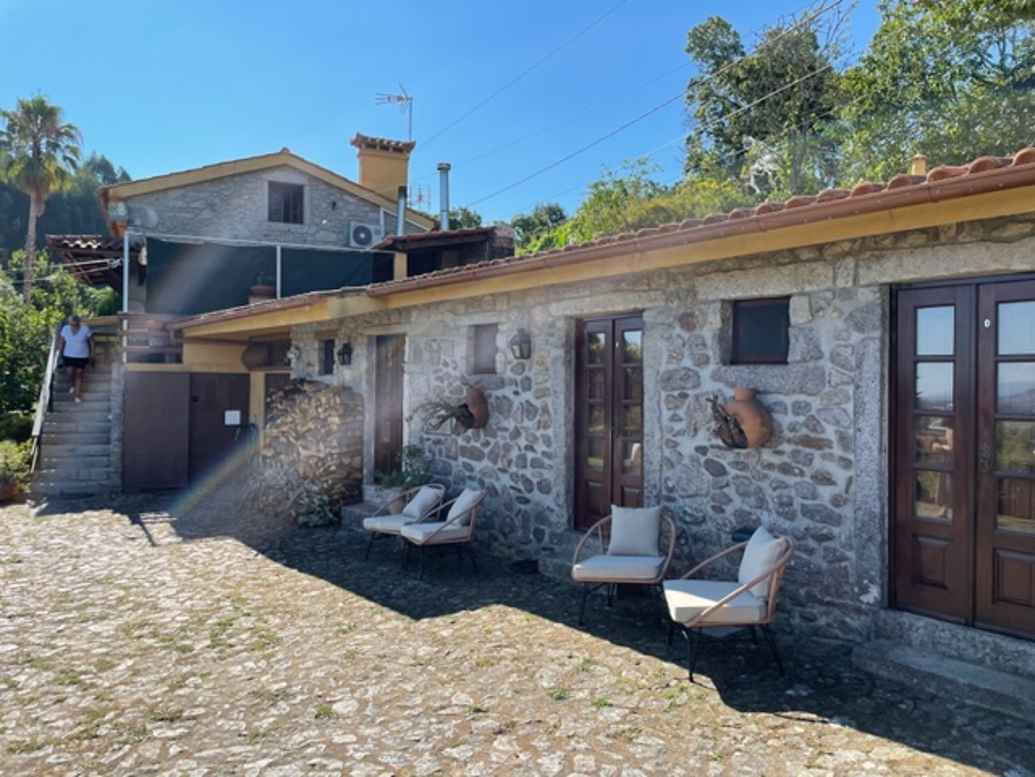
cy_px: 388
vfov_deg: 53.1
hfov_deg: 67.3
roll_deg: -0.6
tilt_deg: +0.6
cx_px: 518
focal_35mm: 26
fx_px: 777
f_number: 1.6
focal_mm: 4.2
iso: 32
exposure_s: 1/2398
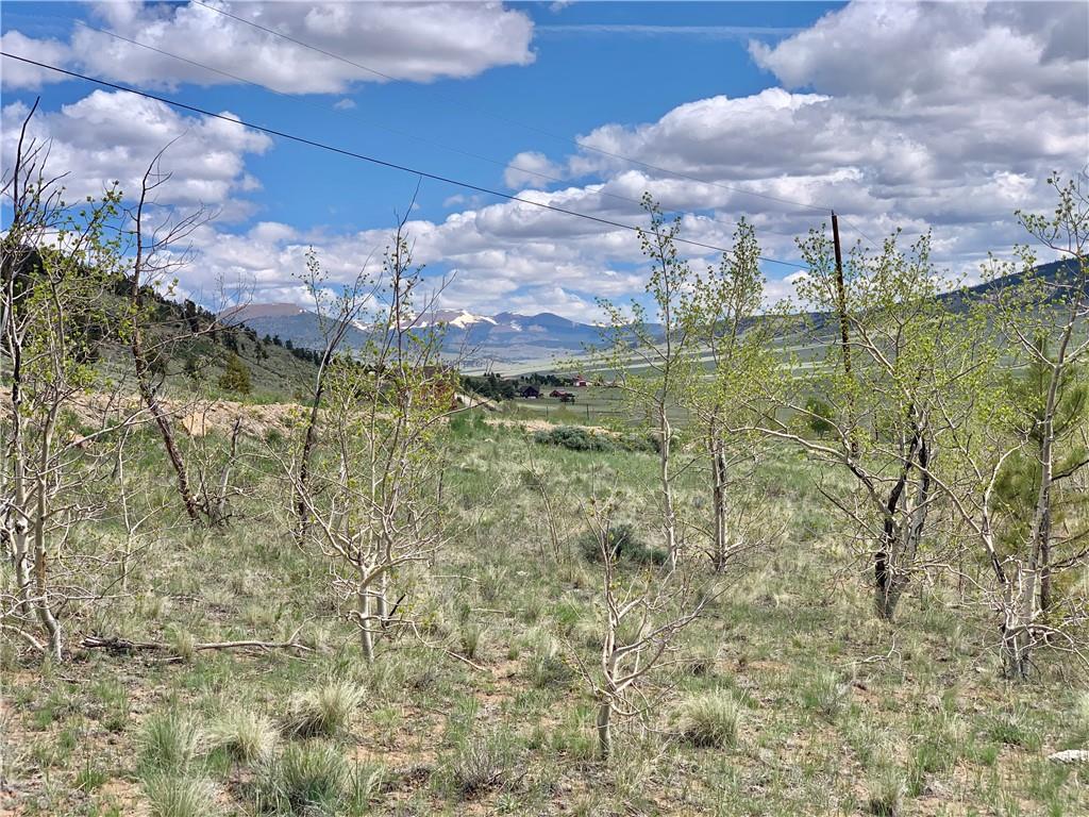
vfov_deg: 28.0
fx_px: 1636
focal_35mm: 52
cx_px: 544
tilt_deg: -0.7
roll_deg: +2.5
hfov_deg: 36.8
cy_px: 408
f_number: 2.4
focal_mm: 6
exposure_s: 1/1370
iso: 16
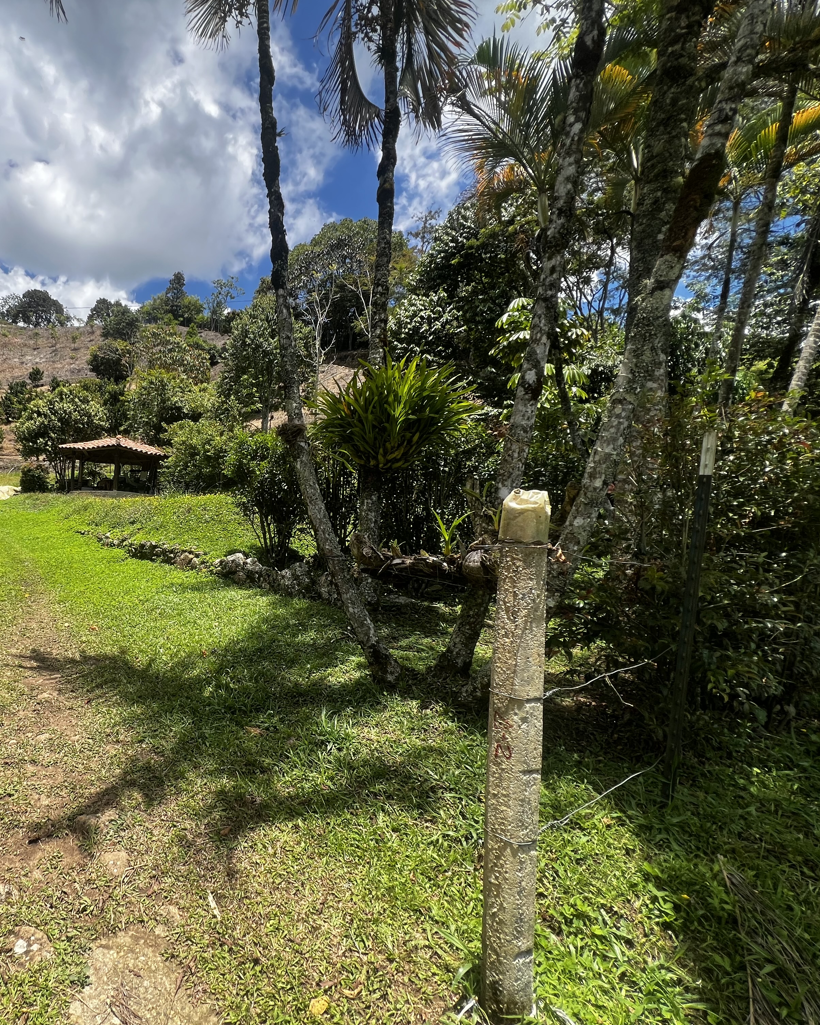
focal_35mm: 17
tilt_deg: +2.1
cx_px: 185
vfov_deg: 89.6
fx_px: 516
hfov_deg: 70.7
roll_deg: -2.7
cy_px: 513
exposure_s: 1/797
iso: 32
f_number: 1.8
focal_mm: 1.57
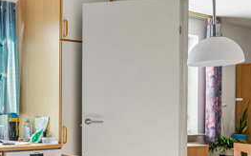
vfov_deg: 20.7
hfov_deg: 29.4
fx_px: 424
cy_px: 122
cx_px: -33
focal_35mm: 62
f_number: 10
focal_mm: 20
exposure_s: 1/13
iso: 200
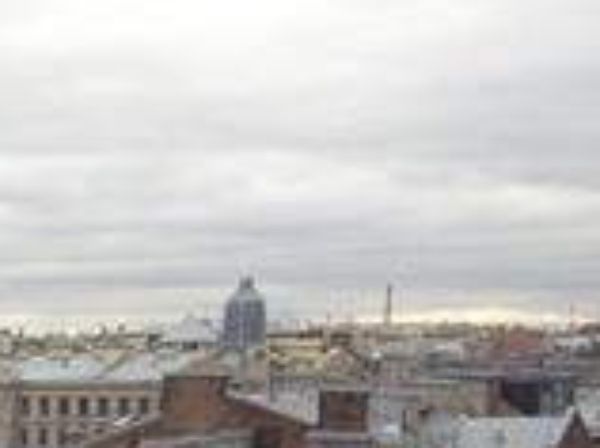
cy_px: 714
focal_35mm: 116
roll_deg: -0.1
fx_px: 2008
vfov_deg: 12.0
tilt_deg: -11.8
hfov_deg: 15.0
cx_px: -442
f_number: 2.4
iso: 50
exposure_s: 1/258
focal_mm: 4.12
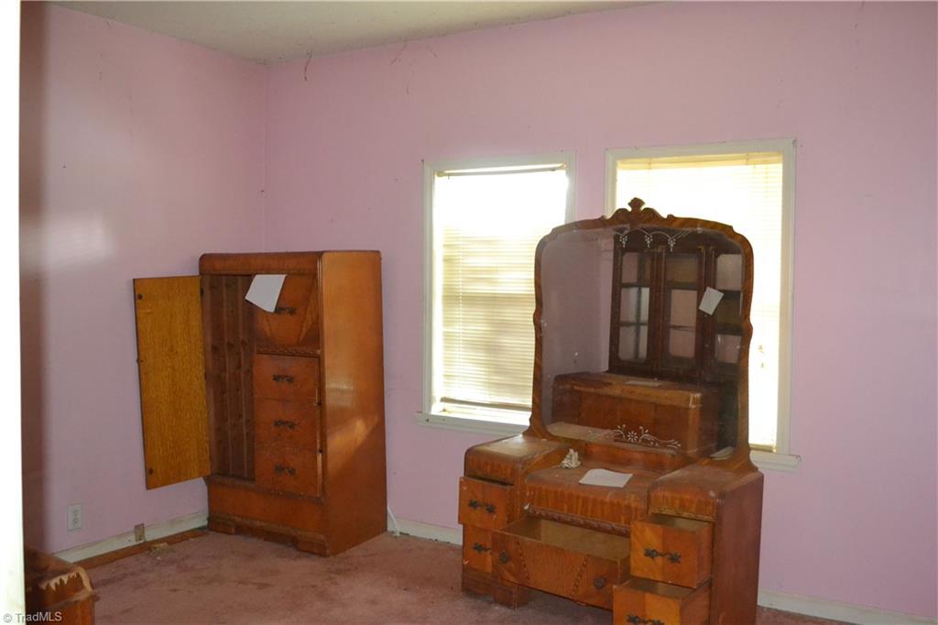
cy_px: 312
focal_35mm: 33
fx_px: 860
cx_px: 469
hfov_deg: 57.2
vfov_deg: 39.9
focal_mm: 22
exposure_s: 1/15
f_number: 3.8
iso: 3200
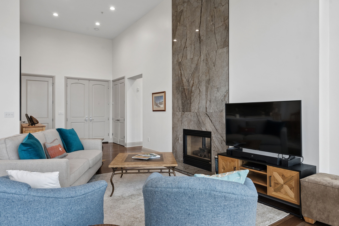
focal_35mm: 23
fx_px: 217
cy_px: 113
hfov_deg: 76.1
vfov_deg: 55.2
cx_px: 170
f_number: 9
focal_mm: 23
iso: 640
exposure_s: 1/40
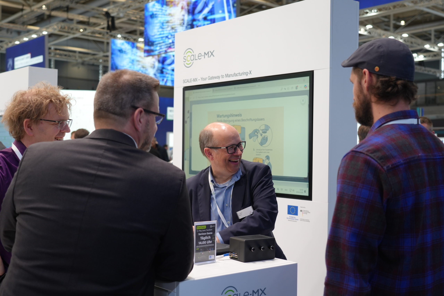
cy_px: 148
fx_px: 543
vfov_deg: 30.5
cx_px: 222
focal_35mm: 44
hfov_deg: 44.5
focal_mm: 44
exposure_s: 1/160
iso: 800
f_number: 4
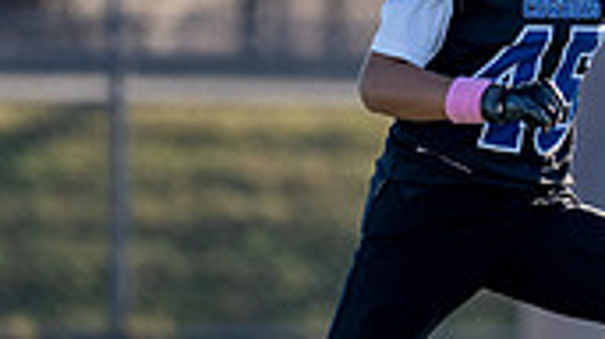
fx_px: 18568
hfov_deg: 1.9
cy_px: -5
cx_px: 439
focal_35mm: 1158
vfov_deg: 1.0
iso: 160
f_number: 2.8
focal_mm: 200
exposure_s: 1/2000
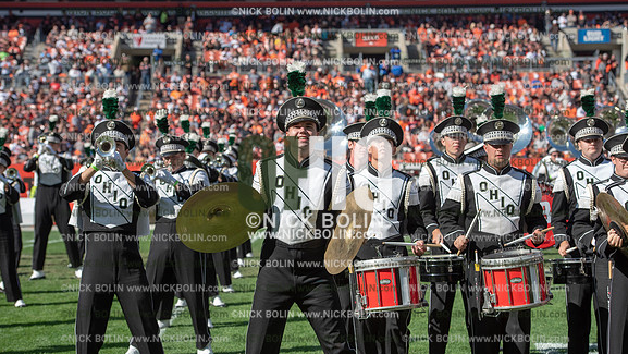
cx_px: 315
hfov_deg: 21.4
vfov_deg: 12.1
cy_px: 188
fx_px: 1666
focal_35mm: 100
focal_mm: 95
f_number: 5
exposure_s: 1/2000
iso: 400
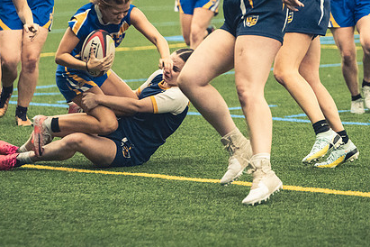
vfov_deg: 4.5
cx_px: 191
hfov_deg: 6.7
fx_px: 3145
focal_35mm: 306
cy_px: 78
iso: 12800
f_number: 2.8
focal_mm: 145
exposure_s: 1/500
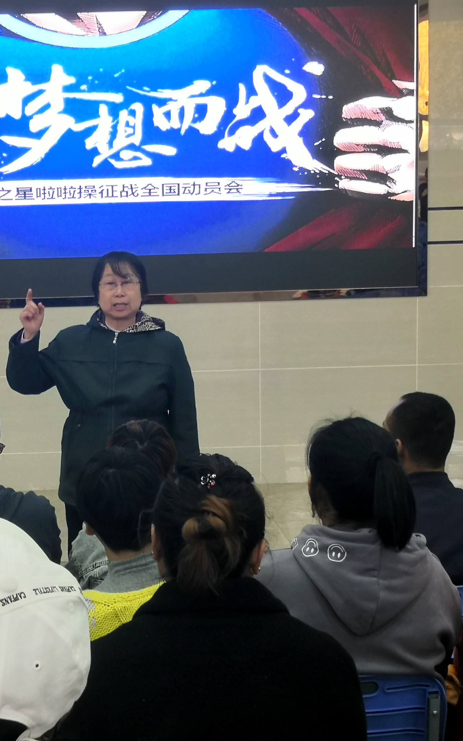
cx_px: 65
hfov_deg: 16.8
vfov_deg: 26.8
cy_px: 371
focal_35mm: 77
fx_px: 1554
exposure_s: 1/50
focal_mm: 3.95
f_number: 1.8
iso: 100
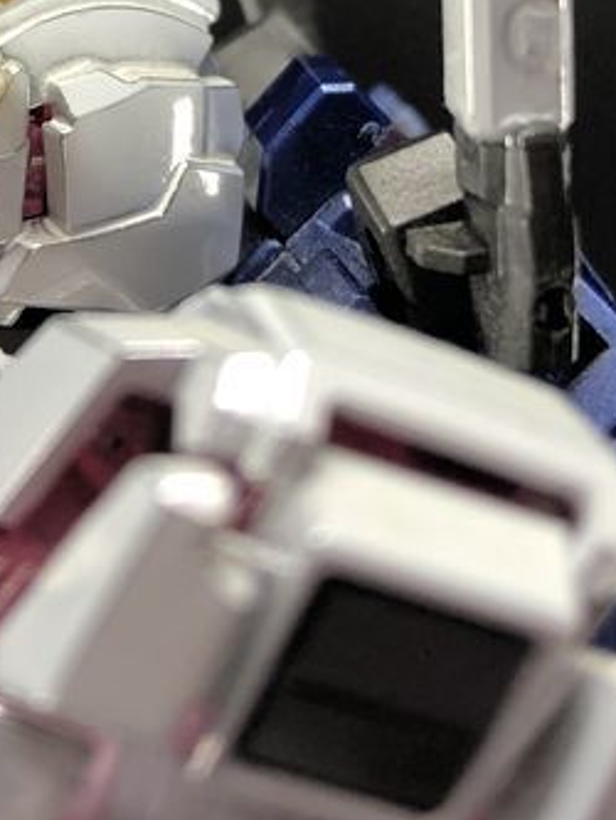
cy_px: -202
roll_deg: -1.1
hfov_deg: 14.4
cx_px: 7
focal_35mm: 101
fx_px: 2395
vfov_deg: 18.3
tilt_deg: -18.7
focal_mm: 3.99
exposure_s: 1/33
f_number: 1.8
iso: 20
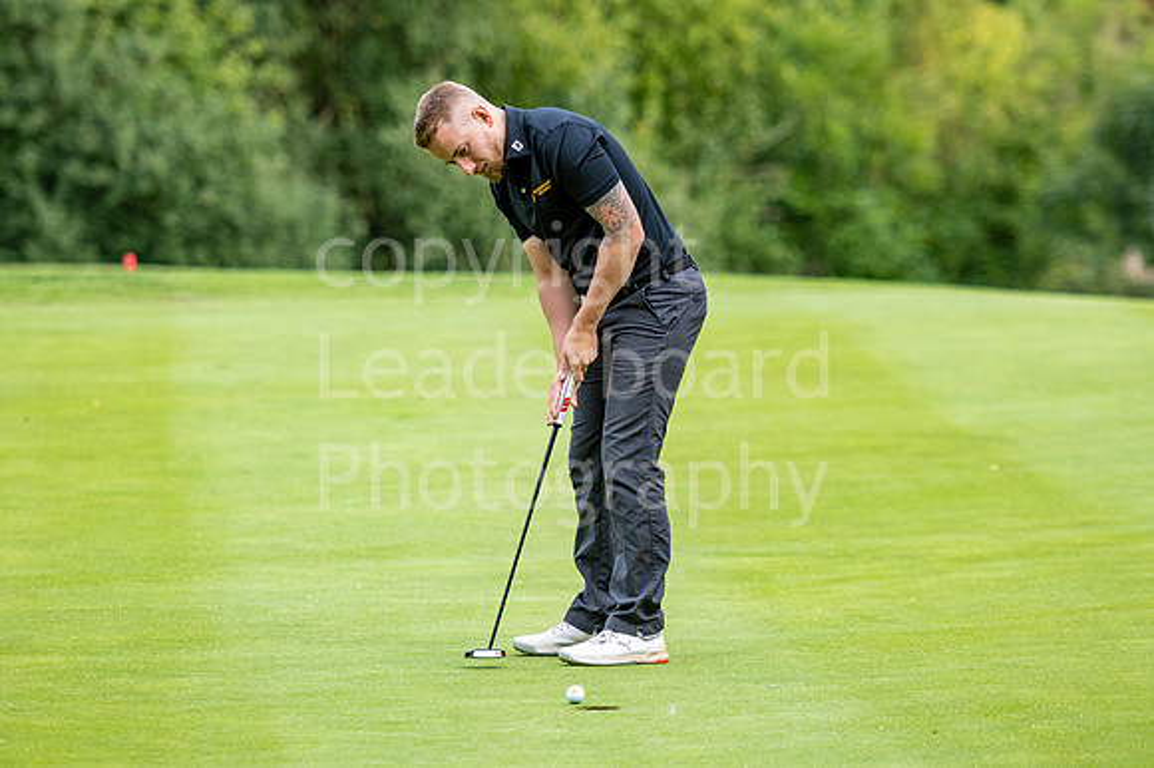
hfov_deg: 8.3
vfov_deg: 5.6
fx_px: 7913
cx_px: 577
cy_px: 384
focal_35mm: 247
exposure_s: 1/1000
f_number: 2.8
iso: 200
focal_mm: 165
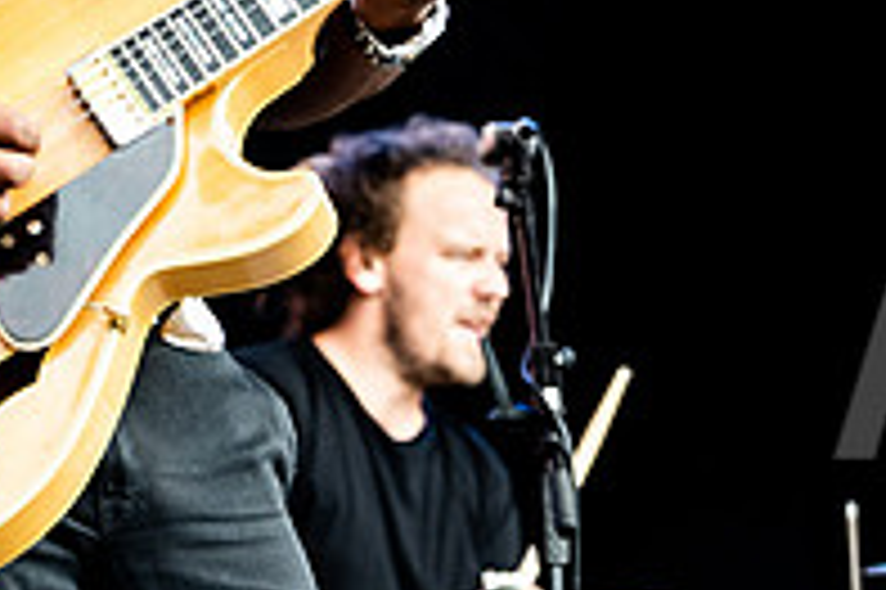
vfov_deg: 3.9
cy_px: -183
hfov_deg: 5.9
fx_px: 8557
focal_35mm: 348
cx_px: 130
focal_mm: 110
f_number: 4.5
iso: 1250
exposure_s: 1/500
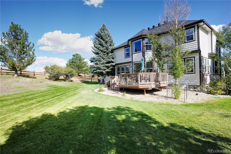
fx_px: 122
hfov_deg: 86.9
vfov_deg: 64.5
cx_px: 116
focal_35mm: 19
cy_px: 77
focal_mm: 19
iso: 400
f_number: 8
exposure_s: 1/800
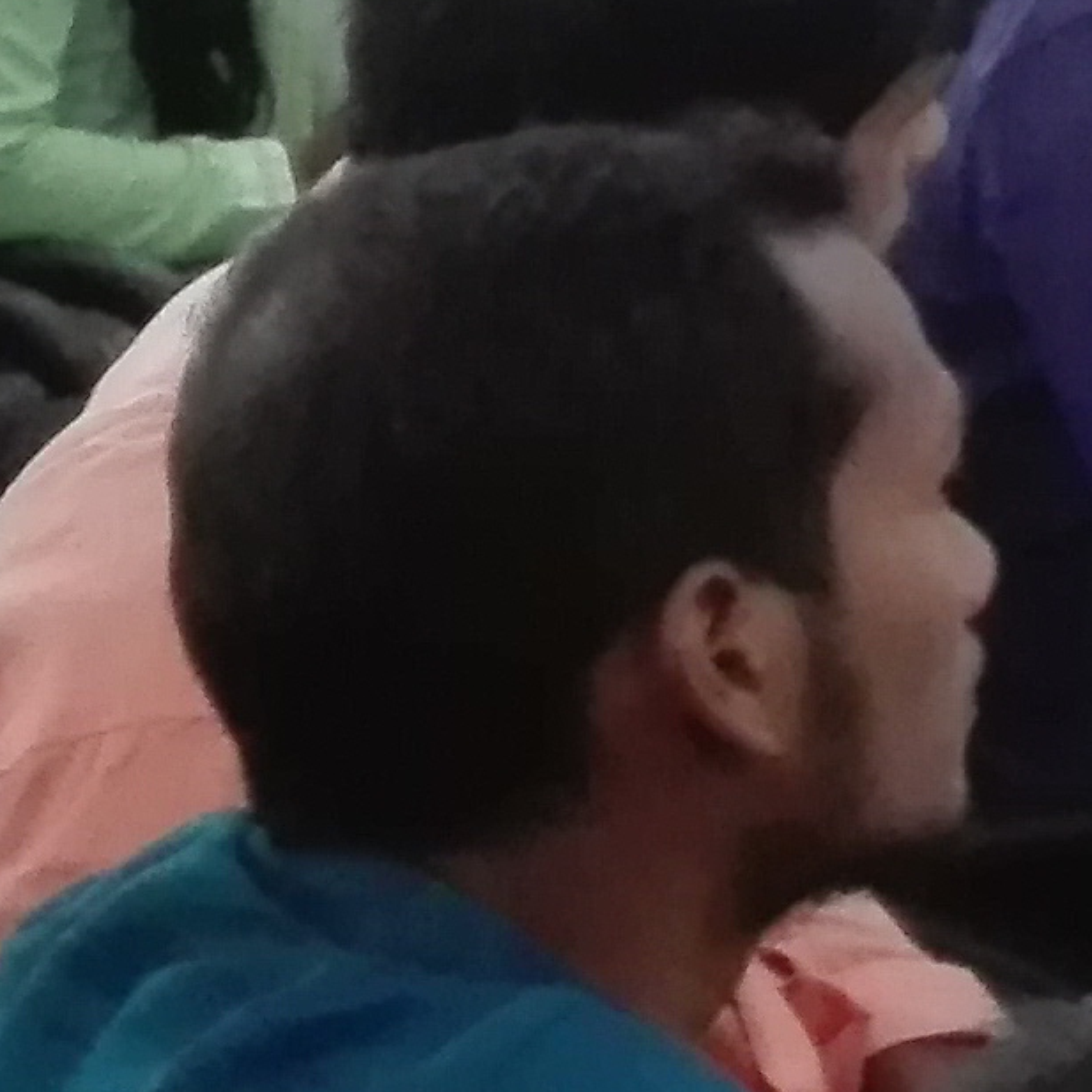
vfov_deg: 10.6
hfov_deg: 8.7
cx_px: 3386
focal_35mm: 161
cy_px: -349
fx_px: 5746
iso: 830
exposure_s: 1/25
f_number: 2
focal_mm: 3.79
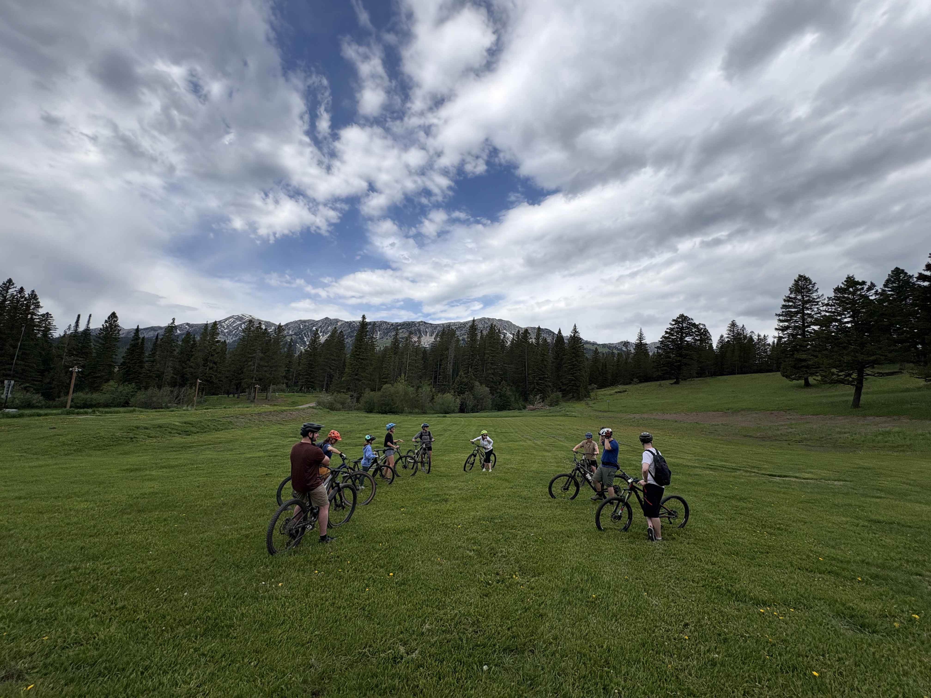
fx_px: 377
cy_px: 349
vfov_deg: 85.7
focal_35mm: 14
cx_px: 466
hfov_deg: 102.1
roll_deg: -4.0
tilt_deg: +8.7
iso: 50
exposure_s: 1/2273
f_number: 2.2
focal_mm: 2.22
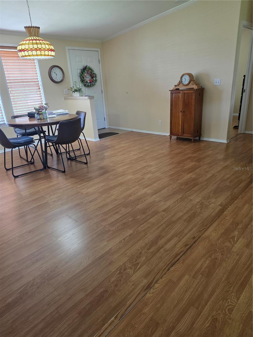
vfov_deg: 73.9
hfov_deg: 58.9
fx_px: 224
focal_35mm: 23
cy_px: 168
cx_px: 126
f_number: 1.7
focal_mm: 6.25
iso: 250
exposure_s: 1/120
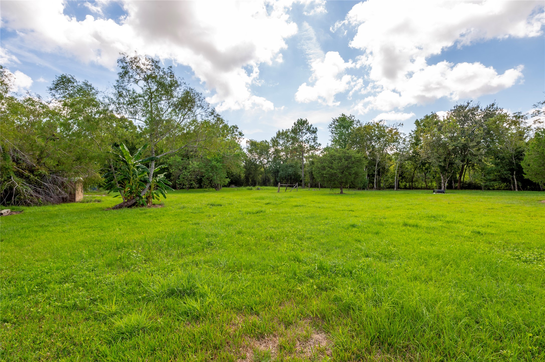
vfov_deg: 70.4
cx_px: 272
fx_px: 257
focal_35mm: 17
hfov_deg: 93.3
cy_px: 181
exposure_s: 1/50
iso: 125
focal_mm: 17
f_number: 14
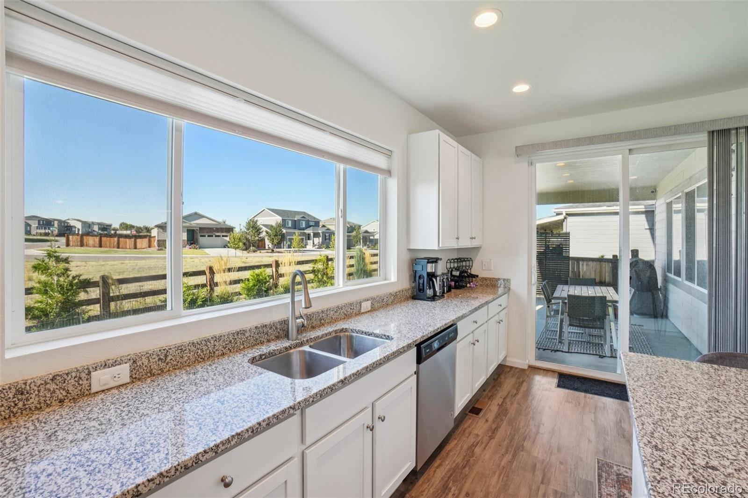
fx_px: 312
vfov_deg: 77.3
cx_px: 374
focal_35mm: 15
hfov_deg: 100.4
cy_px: 249
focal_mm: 10
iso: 400
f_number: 8
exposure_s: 1/100
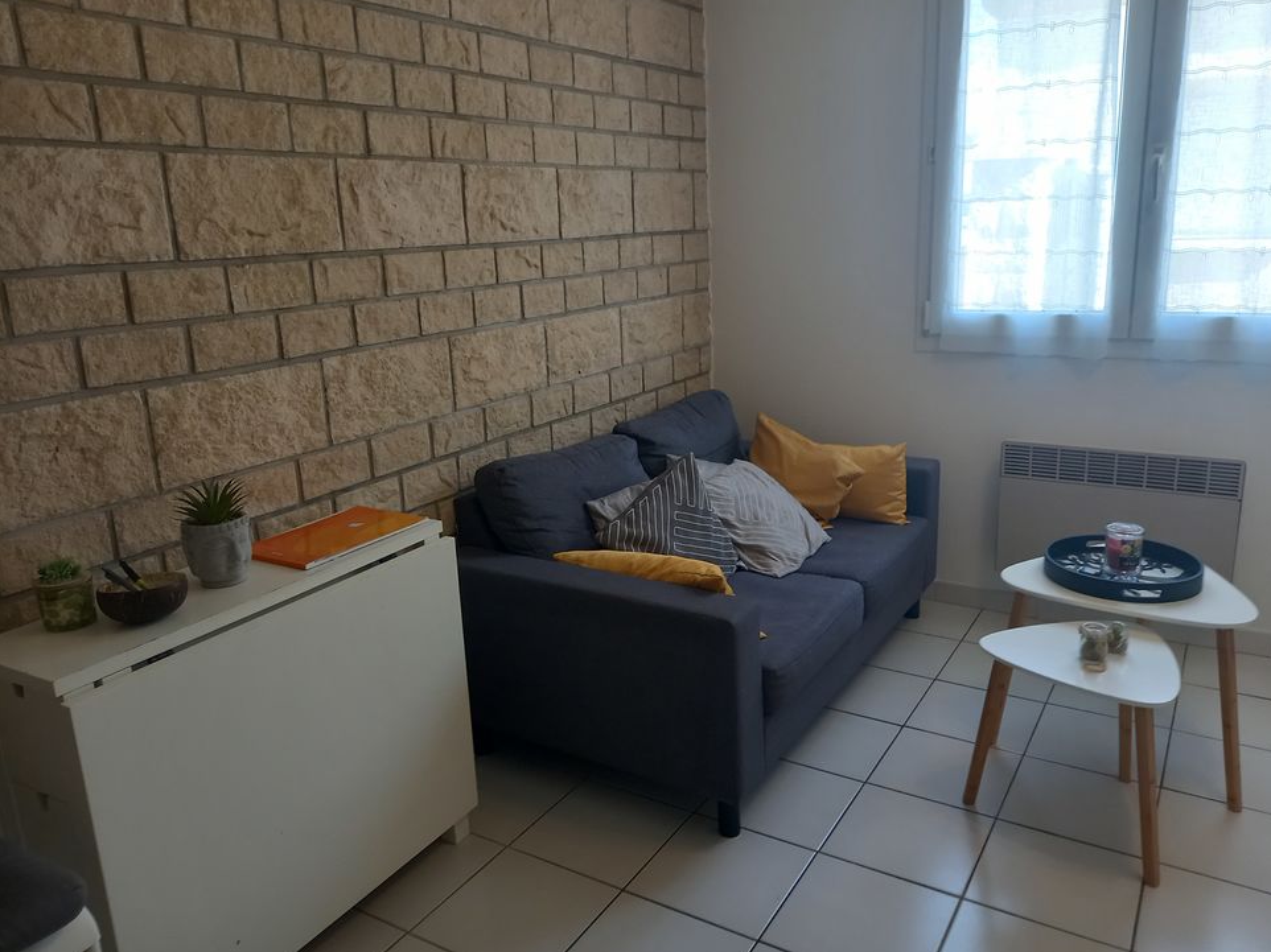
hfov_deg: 67.3
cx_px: 658
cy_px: 463
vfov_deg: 53.0
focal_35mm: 26
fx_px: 954
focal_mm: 4.6
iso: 100
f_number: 2
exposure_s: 1/50
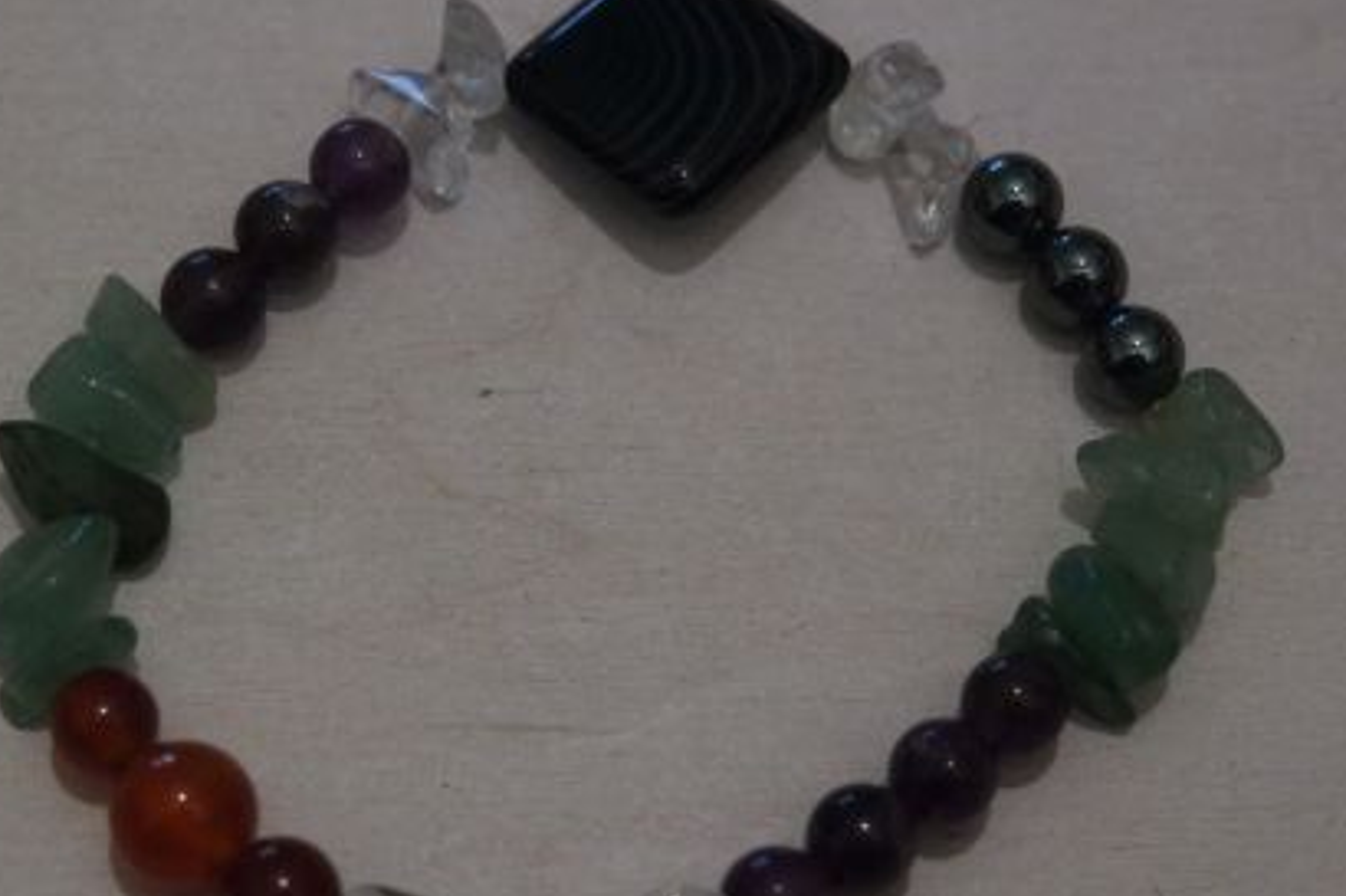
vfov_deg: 13.5
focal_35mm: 101
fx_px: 3775
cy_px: 525
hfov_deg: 20.2
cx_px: 620
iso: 3200
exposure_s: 1/60
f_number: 5.6
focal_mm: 45
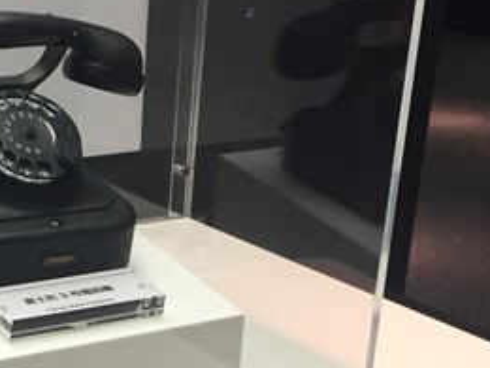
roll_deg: -1.1
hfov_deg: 20.8
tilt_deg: -21.9
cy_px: 372
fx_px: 1288
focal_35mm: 91
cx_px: -2
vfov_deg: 15.9
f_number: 2.2
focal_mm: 4.15
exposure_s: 1/33
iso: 64
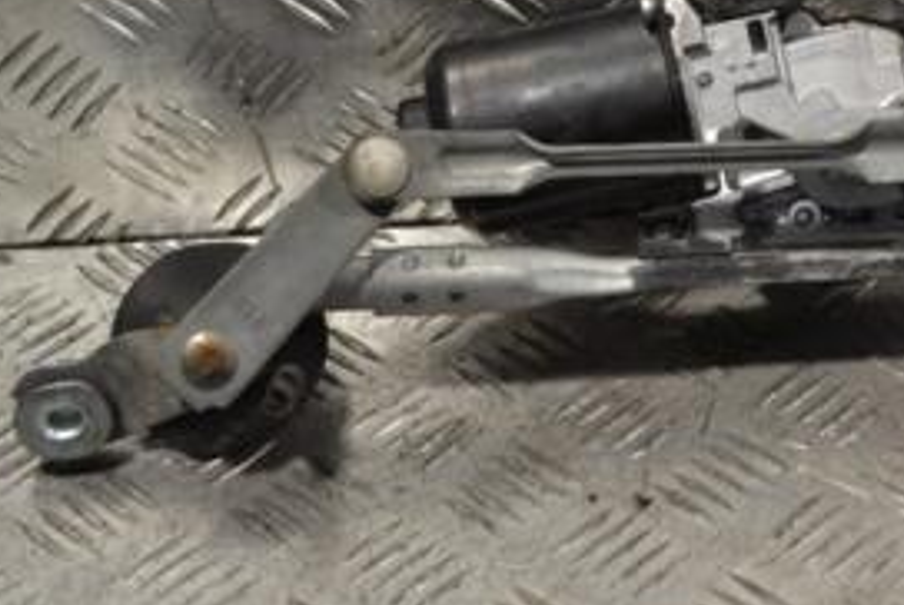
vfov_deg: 11.5
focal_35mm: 119
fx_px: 2991
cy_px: 30
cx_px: 944
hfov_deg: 16.7
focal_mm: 36
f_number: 5
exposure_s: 1/100
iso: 400
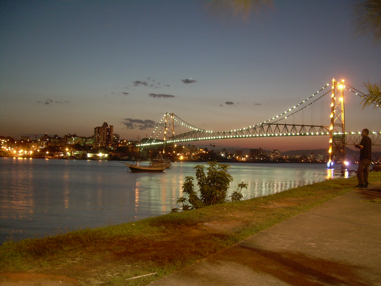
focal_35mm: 38
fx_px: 418
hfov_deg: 49.0
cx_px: 190
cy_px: 143
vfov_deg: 37.7
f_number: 2.8
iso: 200
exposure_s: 1/1.4
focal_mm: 6.3
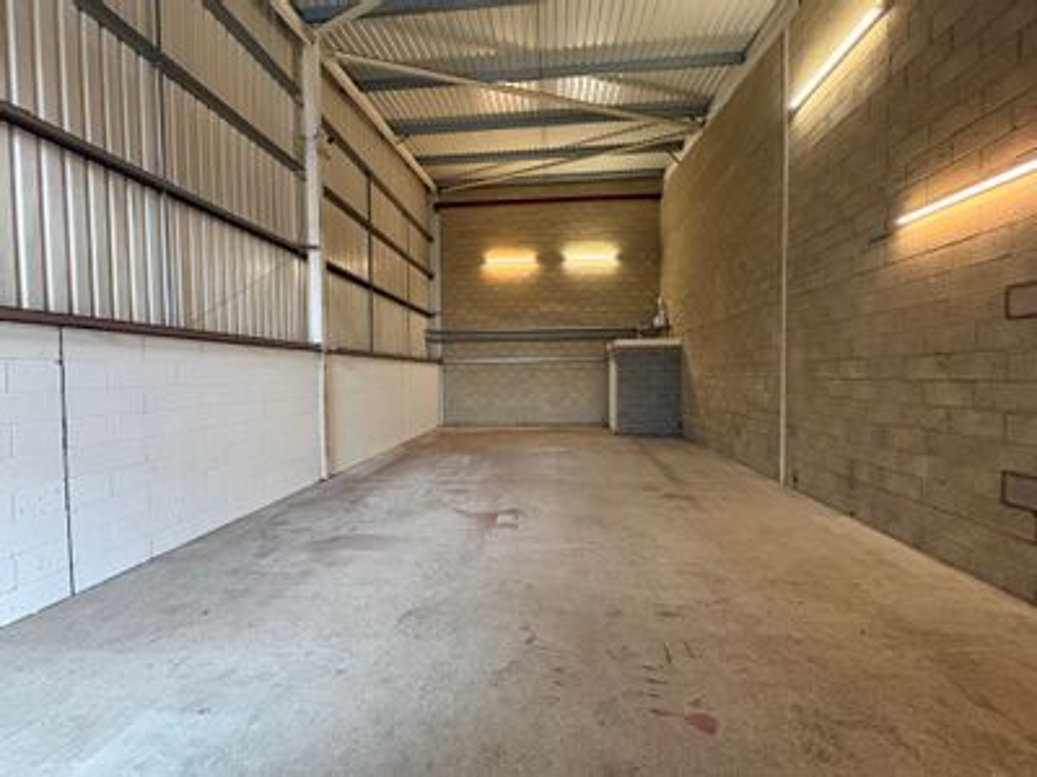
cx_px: 518
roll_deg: +1.5
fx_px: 419
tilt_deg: -0.7
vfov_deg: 85.7
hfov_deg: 102.1
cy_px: 388
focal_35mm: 14
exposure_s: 1/50
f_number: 2.2
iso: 800
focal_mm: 2.22
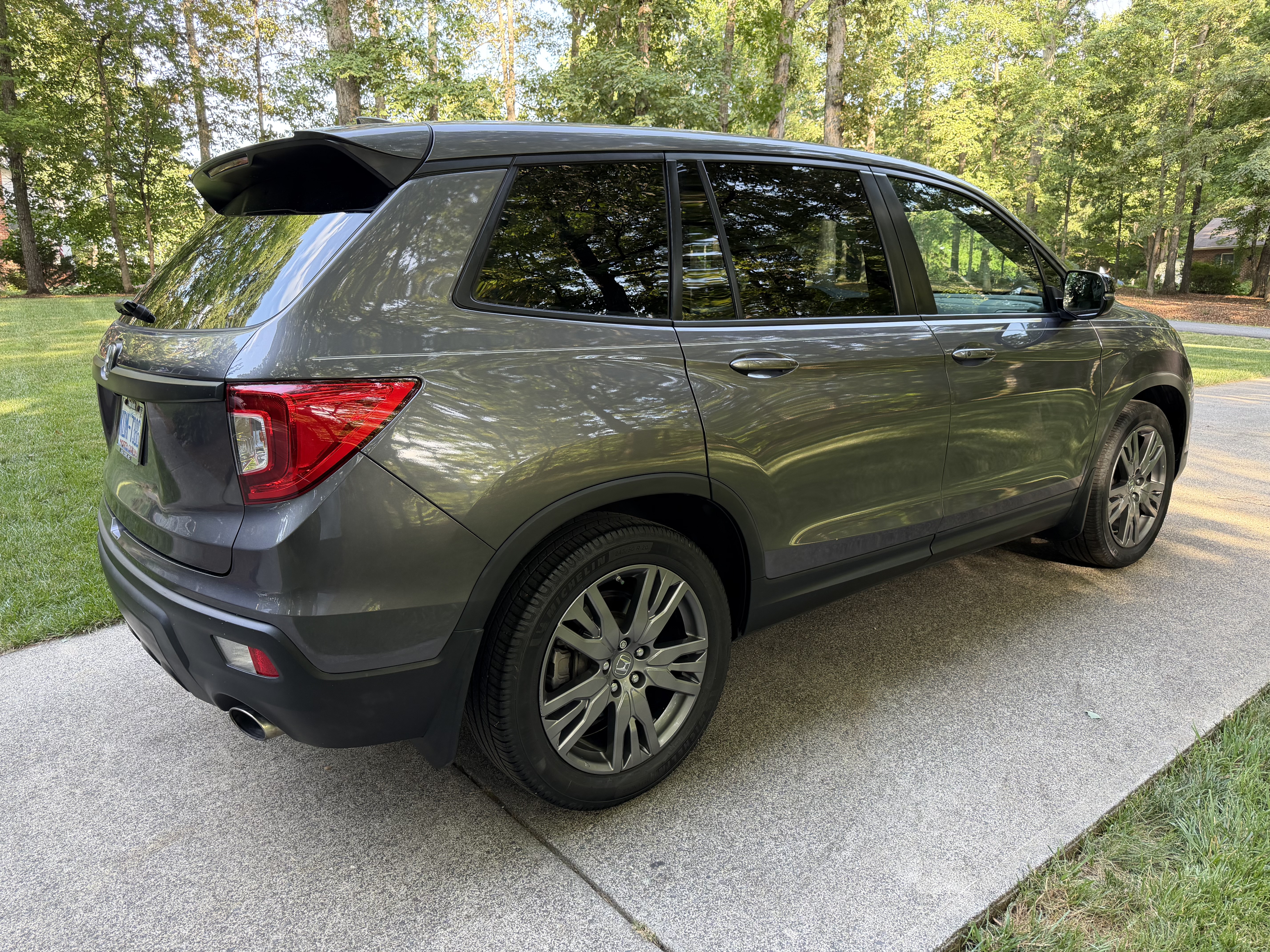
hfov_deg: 71.6
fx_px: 881
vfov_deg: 56.8
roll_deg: +1.2
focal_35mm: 24
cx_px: 635
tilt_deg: -10.7
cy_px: 476
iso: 125
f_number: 1.78
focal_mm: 6.76
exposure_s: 1/121
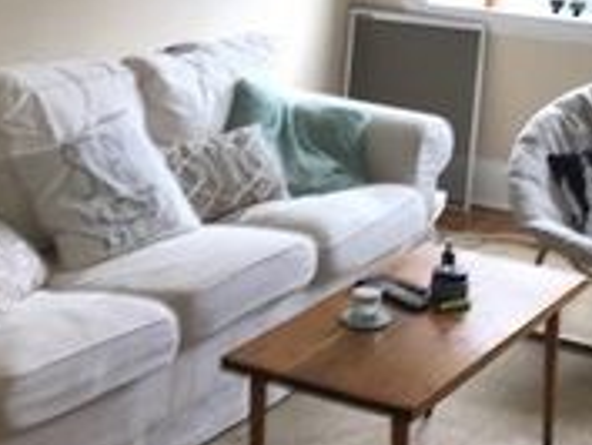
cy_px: 55
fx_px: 1352
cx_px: 435
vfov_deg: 18.4
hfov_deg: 24.5
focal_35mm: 79
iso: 25
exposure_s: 1/60
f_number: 1.8
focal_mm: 3.99
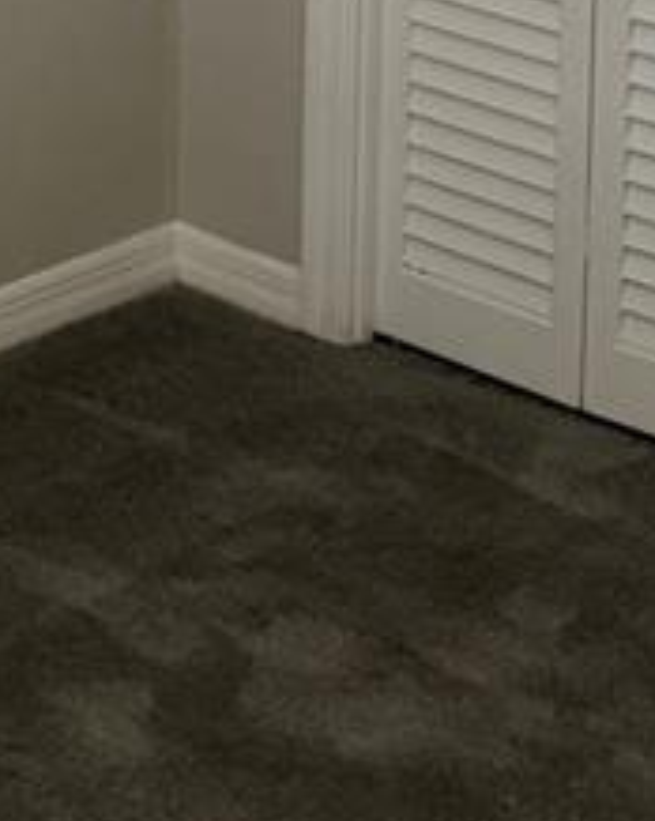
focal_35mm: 129
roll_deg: +0.4
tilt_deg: -2.5
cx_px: -282
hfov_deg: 11.5
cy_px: -659
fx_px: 3130
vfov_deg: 13.4
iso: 400
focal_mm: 6.76
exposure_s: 1/60
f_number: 1.78
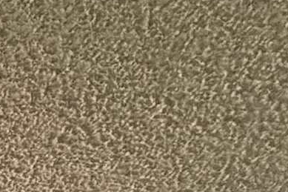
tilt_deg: -7.6
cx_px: -443
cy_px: 821
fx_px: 920
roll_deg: +0.5
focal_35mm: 115
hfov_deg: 12.8
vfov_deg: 7.4
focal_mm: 2.22
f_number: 2.2
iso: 500
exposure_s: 1/60
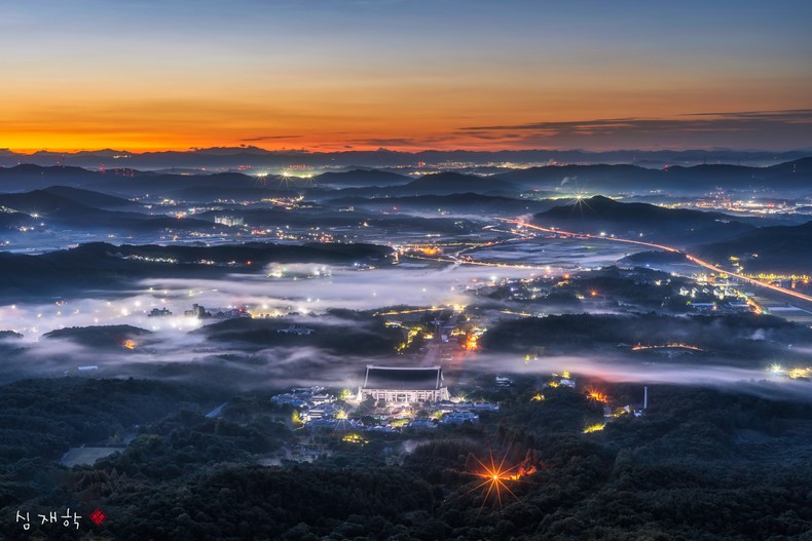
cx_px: 406
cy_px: 270
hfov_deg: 39.6
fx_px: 1128
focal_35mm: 50
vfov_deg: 27.0
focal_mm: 50
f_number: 5.6
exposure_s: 20
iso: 100
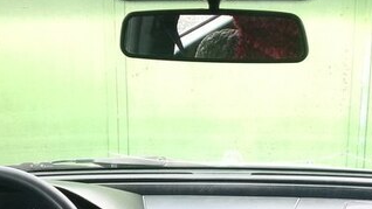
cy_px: 275
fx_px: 691
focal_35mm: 70
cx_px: 194
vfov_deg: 16.3
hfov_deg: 30.1
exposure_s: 1/50
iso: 64
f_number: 2.2
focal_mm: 3.3
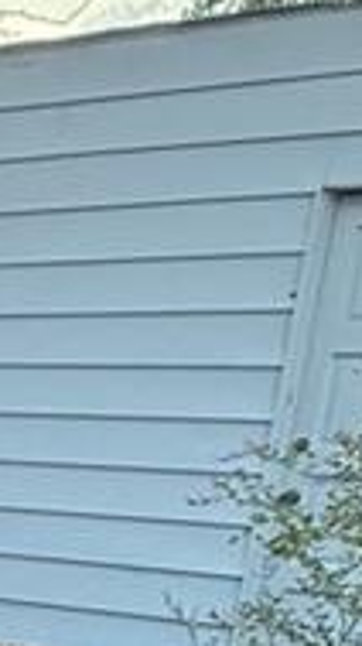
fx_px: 1659
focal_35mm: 97
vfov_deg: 18.3
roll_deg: +1.7
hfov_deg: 10.2
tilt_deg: -25.3
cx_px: -598
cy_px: 1087
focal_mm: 2.22
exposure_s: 1/67
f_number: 2.2
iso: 320
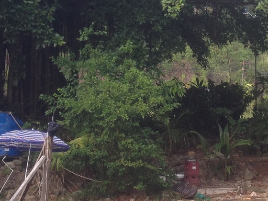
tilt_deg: +6.7
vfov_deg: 14.6
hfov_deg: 19.6
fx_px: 774
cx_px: 185
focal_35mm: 100
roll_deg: +0.4
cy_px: 0
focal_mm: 4.28
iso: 50
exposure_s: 1/146
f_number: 2.4
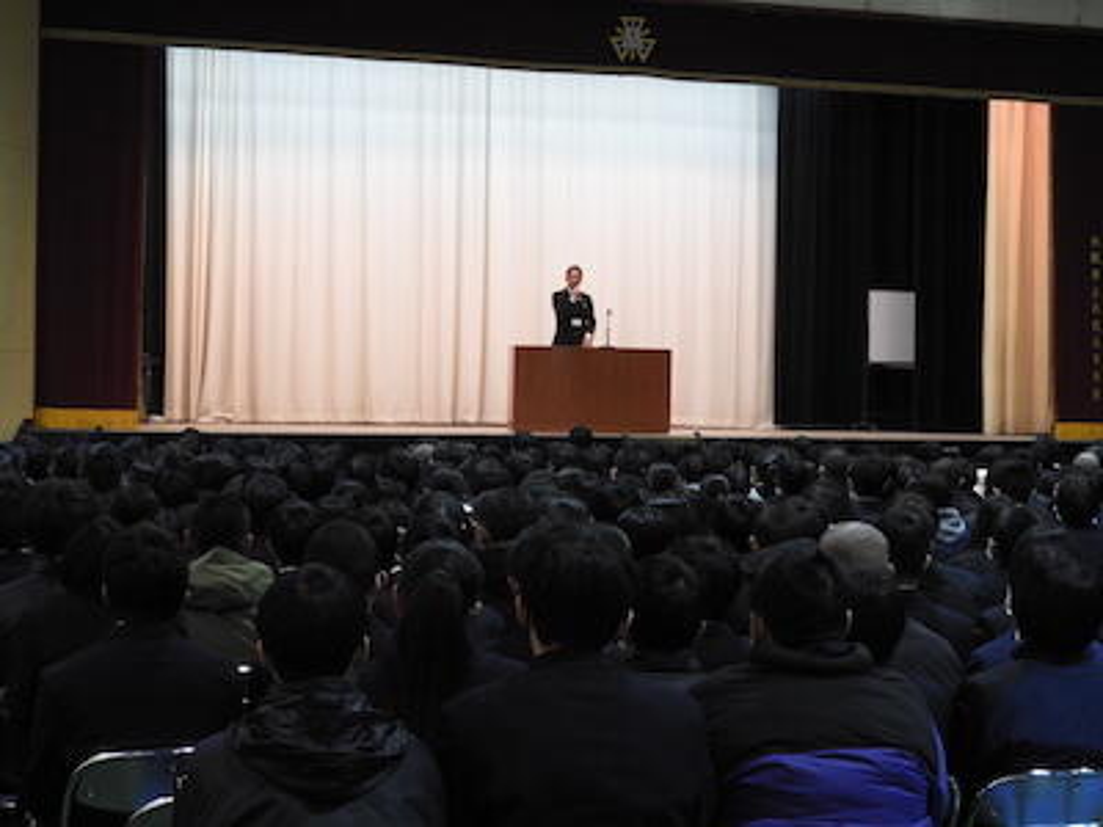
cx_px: 552
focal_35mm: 80
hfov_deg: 24.4
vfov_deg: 18.4
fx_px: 2549
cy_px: 414
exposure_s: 1/40
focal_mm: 14.3
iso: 400
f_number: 4.5
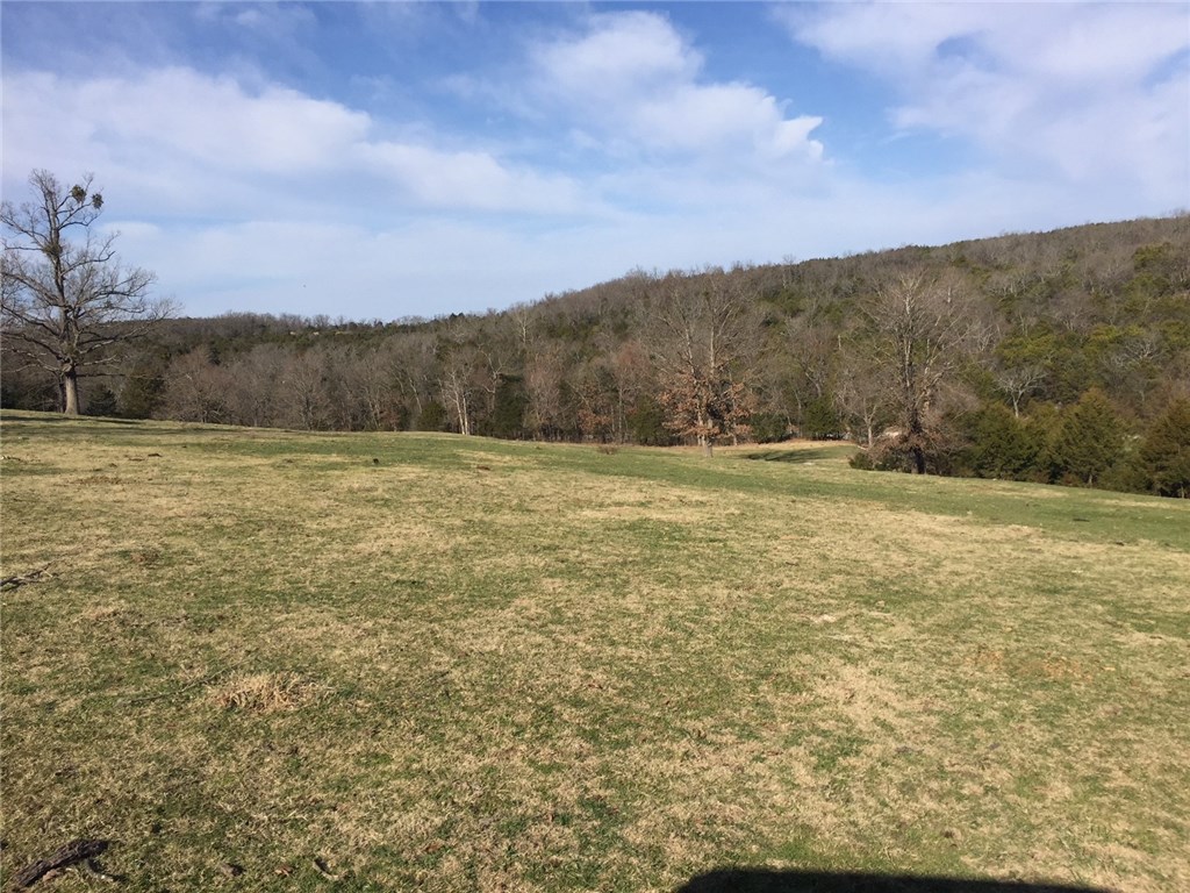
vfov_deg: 48.2
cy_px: 446
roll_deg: +1.7
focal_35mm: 29
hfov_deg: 61.7
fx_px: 997
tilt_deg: -5.5
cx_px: 595
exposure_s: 1/2475
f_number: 2.2
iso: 32
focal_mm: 4.15
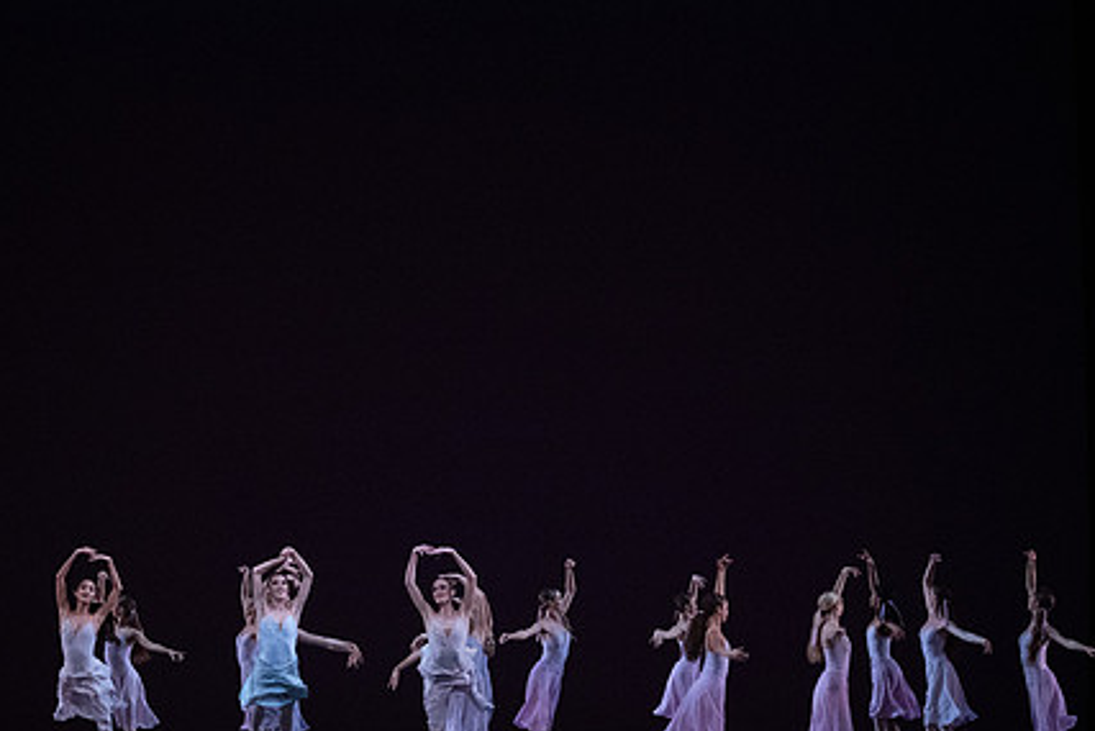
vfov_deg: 14.4
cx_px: 405
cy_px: 476
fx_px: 2890
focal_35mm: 95
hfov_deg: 21.4
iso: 12800
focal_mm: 70
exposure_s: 1/400
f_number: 13
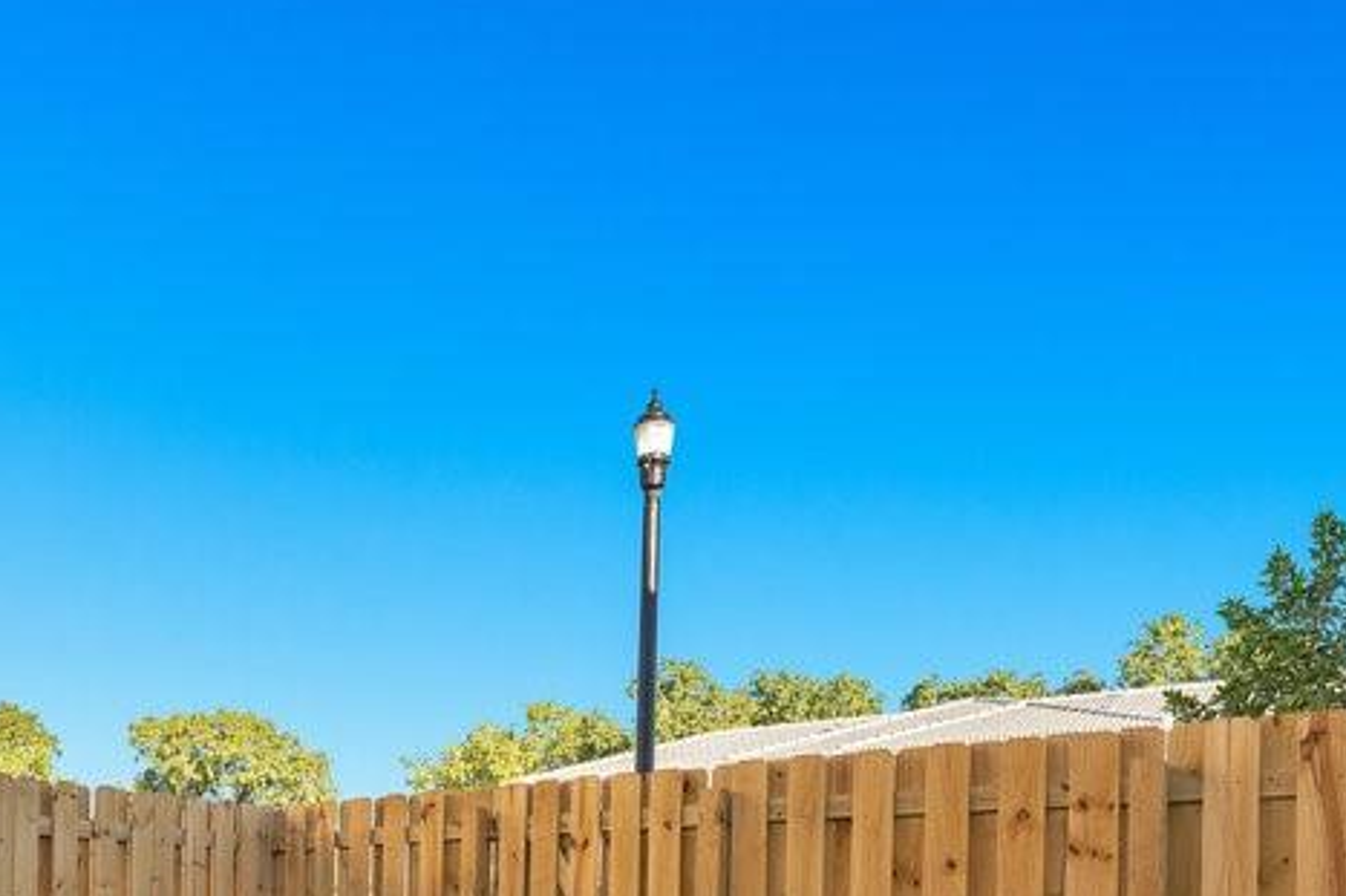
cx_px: 216
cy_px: 923
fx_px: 1121
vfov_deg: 38.1
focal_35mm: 30
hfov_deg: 56.1
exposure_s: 1/125
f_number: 5.6
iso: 100
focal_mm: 14
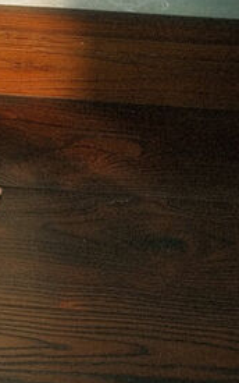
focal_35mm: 263
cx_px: -265
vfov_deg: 8.0
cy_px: 123
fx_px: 2739
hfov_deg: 4.9
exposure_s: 1/250
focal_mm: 30.2
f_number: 2.8
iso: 160
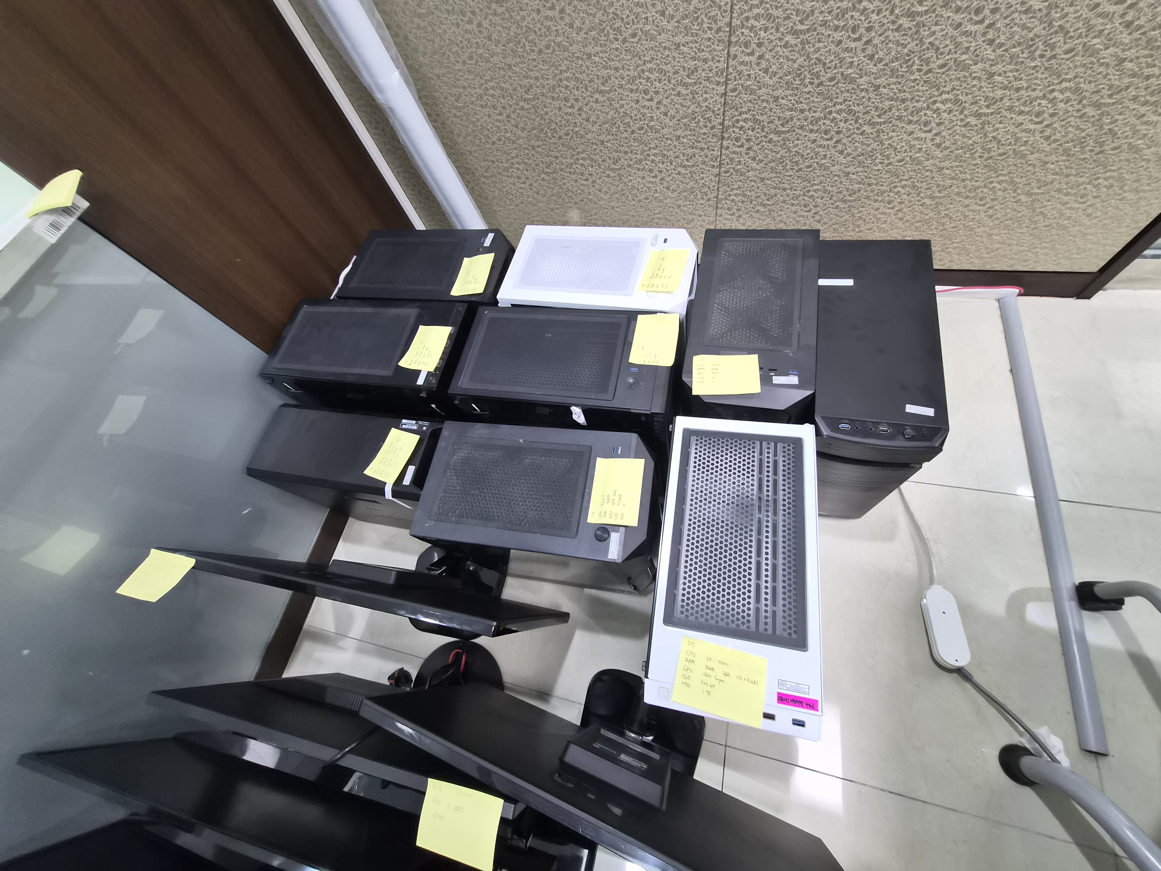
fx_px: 436
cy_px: 436
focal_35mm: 13
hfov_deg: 106.2
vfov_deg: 89.9
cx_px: 580
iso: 160
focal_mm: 1.7
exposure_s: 1/60
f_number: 2.2
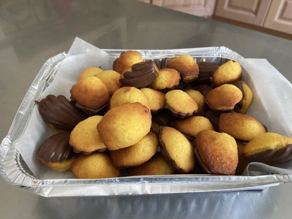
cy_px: 110
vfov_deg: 53.0
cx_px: 146
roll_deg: -1.1
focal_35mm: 26
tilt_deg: -43.4
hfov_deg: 67.3
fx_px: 219
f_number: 1.8
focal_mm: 4.25
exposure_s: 1/48
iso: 500
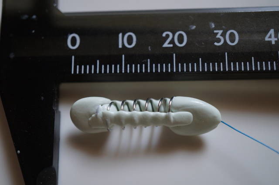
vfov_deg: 29.8
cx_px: 140
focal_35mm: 45
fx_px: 348
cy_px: 92
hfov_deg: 43.7
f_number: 4
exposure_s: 1/60
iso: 400
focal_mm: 30
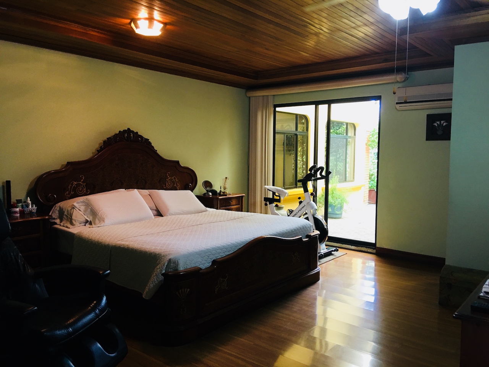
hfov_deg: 61.7
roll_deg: -0.4
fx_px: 410
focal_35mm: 29
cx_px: 244
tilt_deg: -3.6
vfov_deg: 48.2
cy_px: 184
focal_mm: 4.15
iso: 40
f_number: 2.2
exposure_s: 1/15
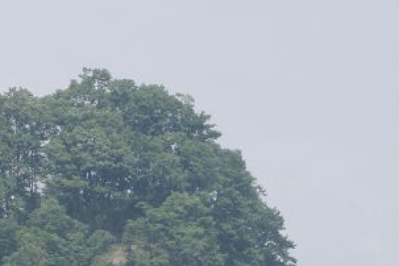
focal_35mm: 380
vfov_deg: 3.6
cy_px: 351
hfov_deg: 5.4
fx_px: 4208
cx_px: 7
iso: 100
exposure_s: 1/160
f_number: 9
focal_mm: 75
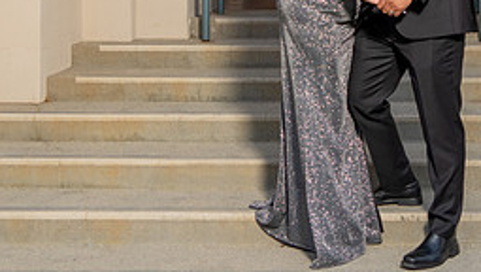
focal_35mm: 74
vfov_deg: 15.5
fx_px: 945
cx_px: 373
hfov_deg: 28.1
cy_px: -88
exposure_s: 1/200
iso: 500
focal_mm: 25
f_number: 4
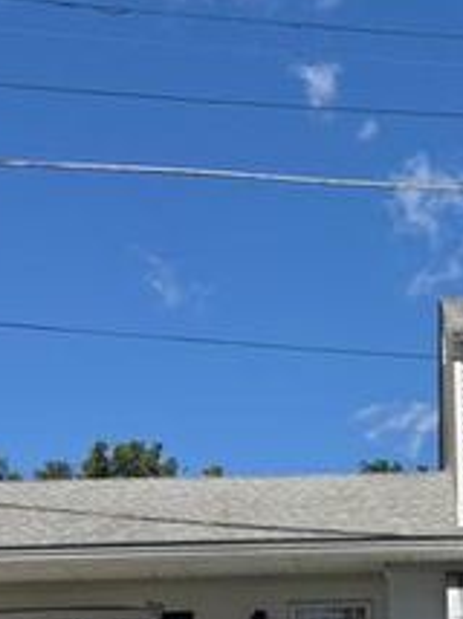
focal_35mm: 81
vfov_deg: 23.5
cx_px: 446
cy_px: 565
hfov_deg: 17.8
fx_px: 1447
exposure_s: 1/5348
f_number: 1.6
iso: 50
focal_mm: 5.96
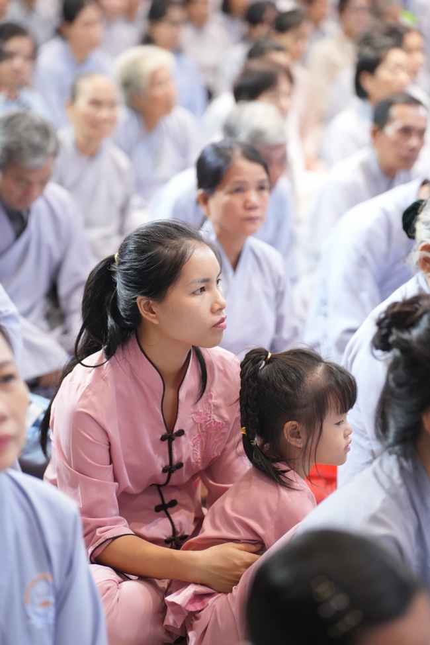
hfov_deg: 13.7
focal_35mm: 100
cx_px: 215
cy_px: 322
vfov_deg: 20.4
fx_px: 1792
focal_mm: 100
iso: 5000
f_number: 2.8
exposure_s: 1/200
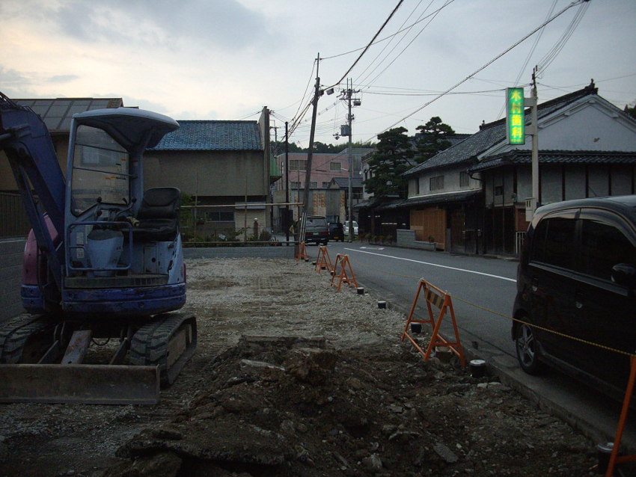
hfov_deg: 50.1
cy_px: 238
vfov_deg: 38.7
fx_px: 680
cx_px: 318
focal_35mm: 37
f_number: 2.8
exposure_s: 1/60
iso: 160
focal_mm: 6.2
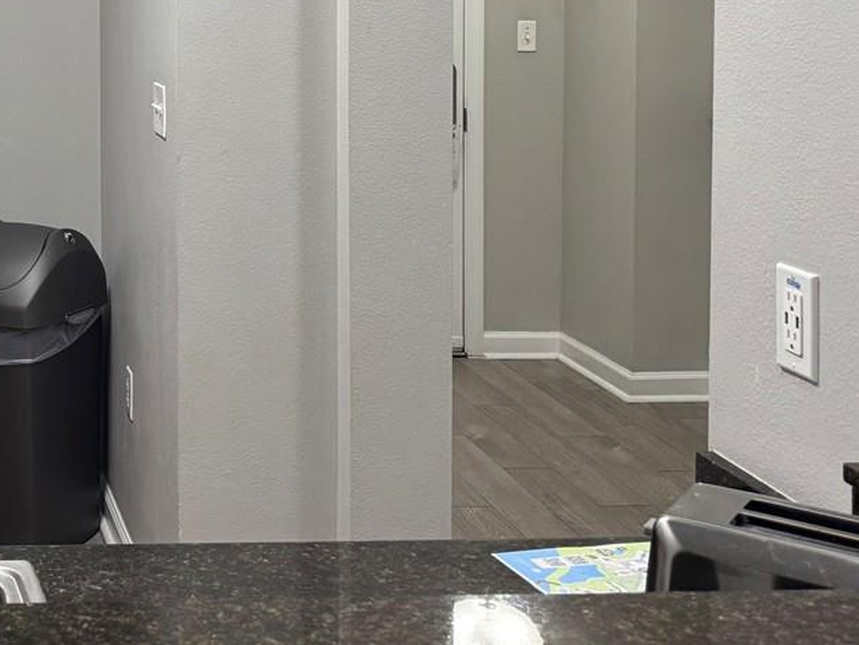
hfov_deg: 28.4
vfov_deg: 22.5
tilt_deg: -2.3
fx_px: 1539
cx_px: -82
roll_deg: +0.1
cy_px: -47
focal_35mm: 62
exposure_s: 1/120
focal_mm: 6.76
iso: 200
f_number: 1.78
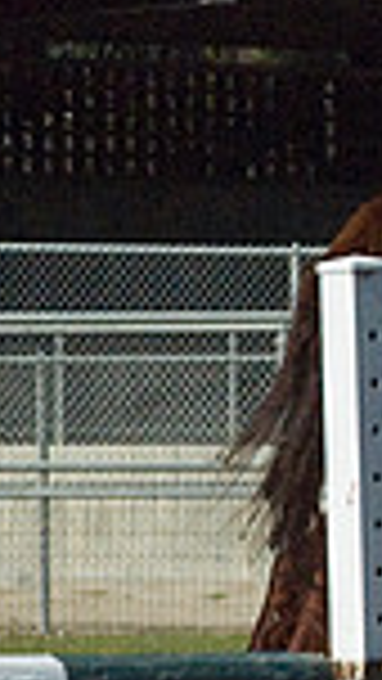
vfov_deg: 4.2
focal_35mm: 514
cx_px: 908
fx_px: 9251
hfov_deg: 2.4
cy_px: 279
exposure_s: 1/2500
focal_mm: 85
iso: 800
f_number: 5.6
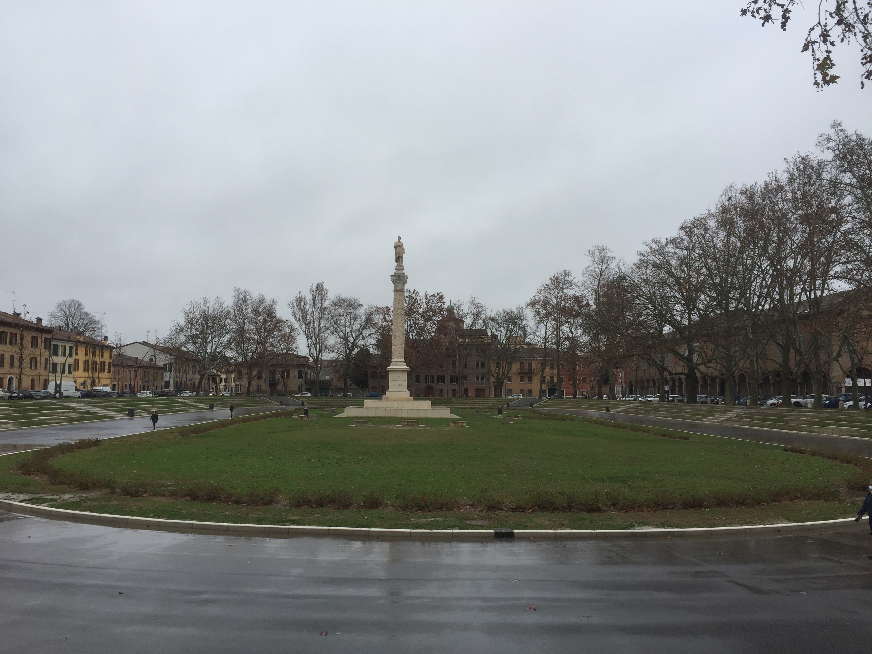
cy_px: 327
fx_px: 731
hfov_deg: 61.7
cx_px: 436
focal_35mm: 29
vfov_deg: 48.2
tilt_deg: +3.5
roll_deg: -1.5
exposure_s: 1/455
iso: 32
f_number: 2.2
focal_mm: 4.15
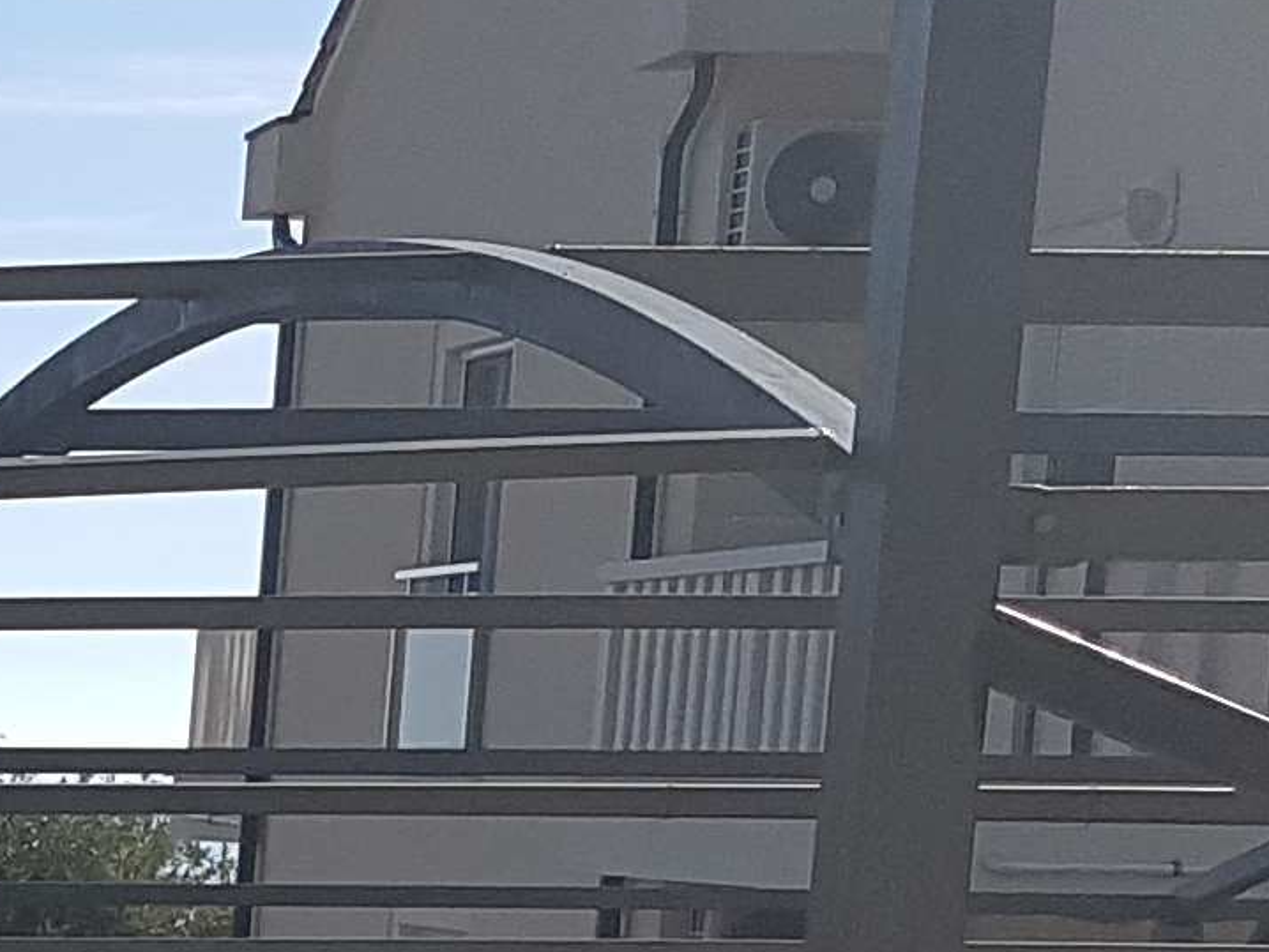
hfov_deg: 12.0
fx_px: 5354
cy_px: 1374
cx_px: -1299
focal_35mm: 146
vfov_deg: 9.9
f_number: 1.7
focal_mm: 4.2
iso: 50
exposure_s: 1/4048
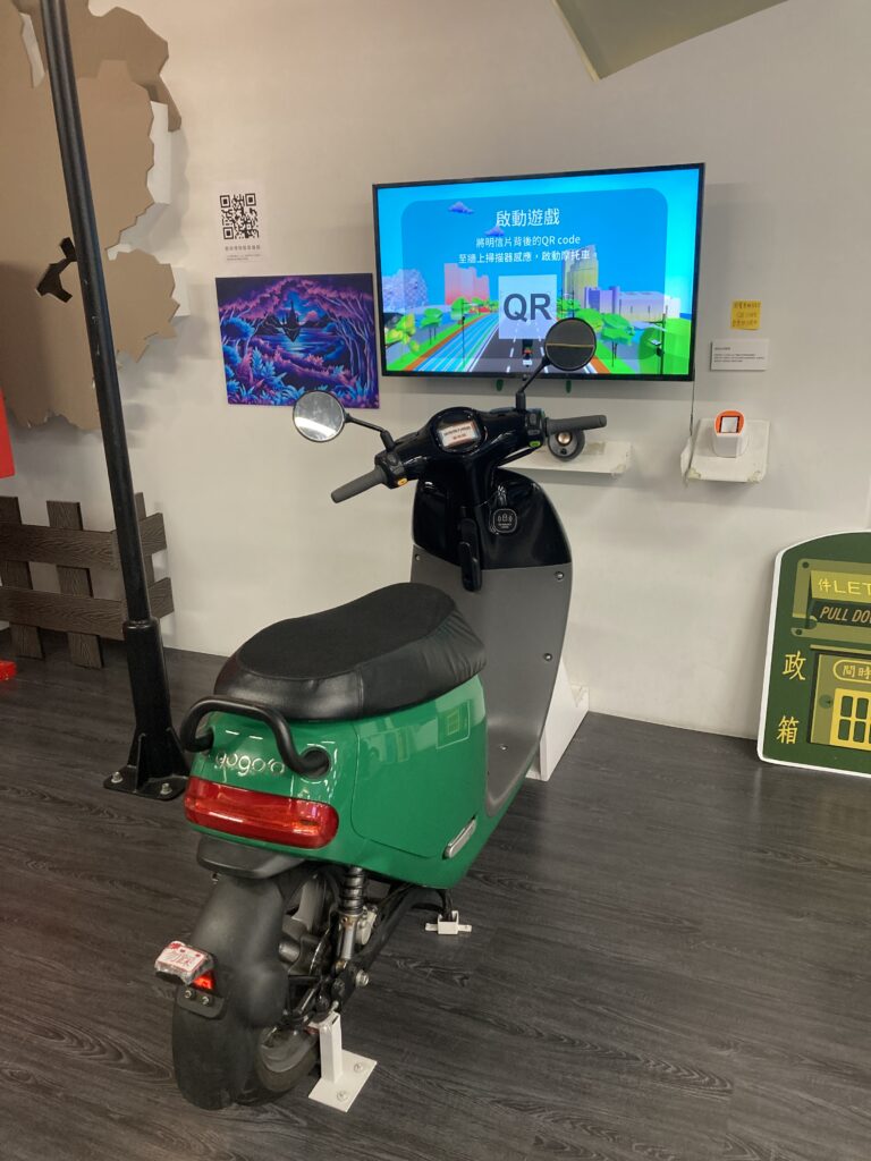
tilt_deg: -16.8
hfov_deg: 49.7
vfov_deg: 63.4
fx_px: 939
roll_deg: +1.4
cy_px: 580
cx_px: 436
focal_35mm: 28
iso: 160
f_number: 1.8
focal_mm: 3.99
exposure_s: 1/60
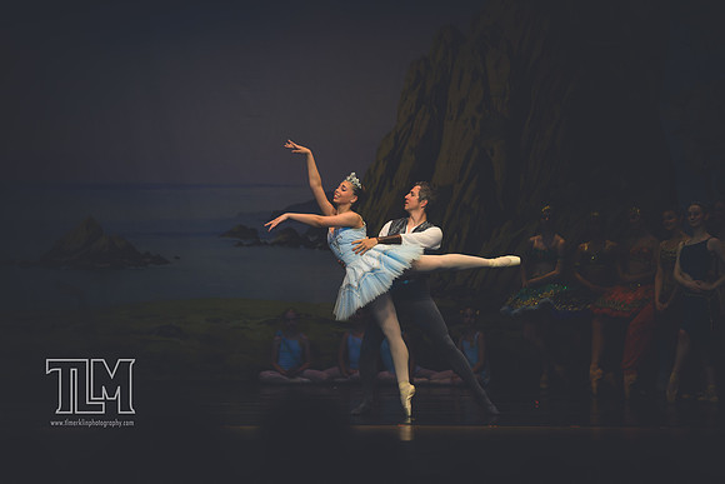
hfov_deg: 11.1
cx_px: 362
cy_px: 242
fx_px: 3726
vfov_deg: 7.4
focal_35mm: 185
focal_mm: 185
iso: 400
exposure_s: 1/500
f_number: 2.8
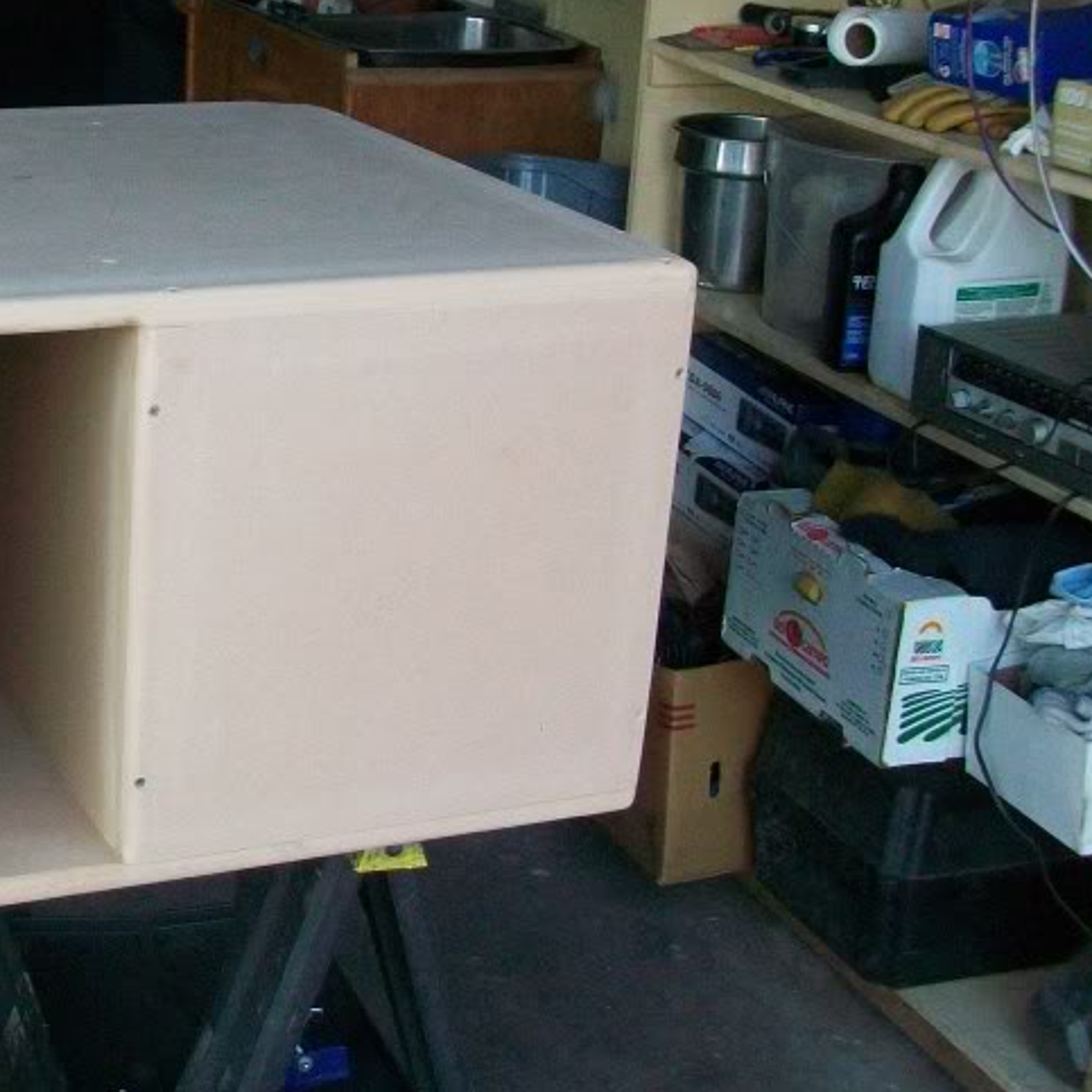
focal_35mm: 60
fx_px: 2141
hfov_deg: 27.4
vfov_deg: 28.6
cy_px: 520
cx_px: 68
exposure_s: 1/60
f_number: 2.8
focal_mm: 5.7
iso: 133
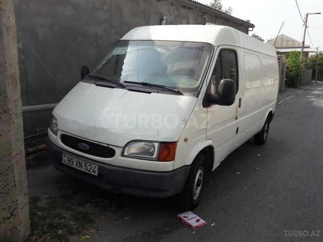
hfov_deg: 63.4
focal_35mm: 28
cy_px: 121
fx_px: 261
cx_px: 162
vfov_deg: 49.7
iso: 40
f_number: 1.9
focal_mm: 3.7
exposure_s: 1/898
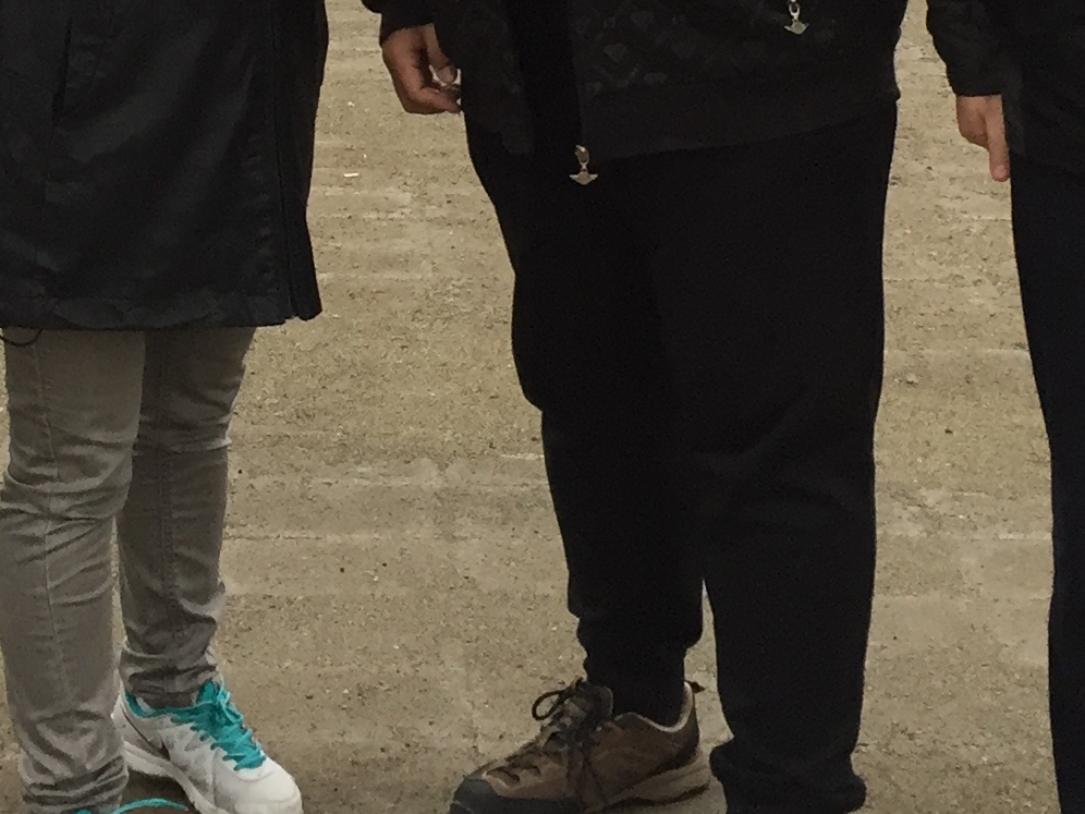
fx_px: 2978
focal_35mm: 95
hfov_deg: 20.5
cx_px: 265
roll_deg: +2.1
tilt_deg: -7.0
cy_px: -281
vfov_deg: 14.8
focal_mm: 4.15
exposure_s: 1/33
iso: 40
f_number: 2.2
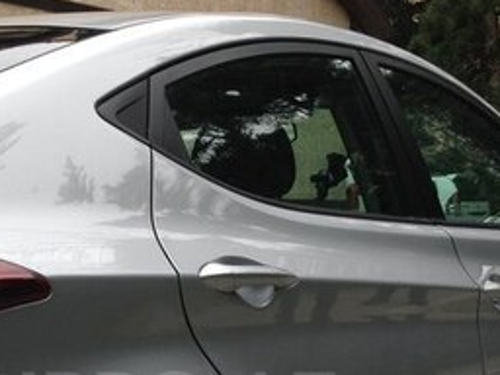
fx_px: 1228
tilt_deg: -8.1
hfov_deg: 22.8
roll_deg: +0.5
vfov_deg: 16.9
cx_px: 137
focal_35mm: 85
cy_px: 401
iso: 50
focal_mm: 4.12
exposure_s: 1/294
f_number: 2.4
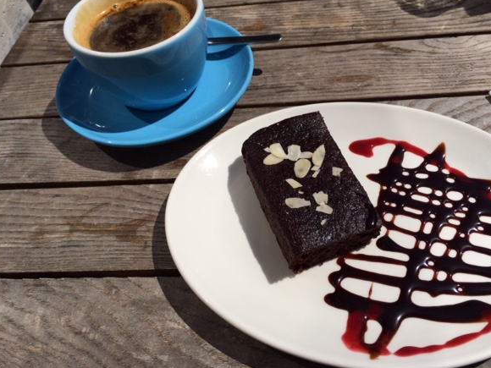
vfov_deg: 44.2
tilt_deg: -49.3
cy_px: 180
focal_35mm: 32
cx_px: 266
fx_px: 454
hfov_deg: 56.7
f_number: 2.2
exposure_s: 1/8264
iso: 40
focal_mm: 4.15
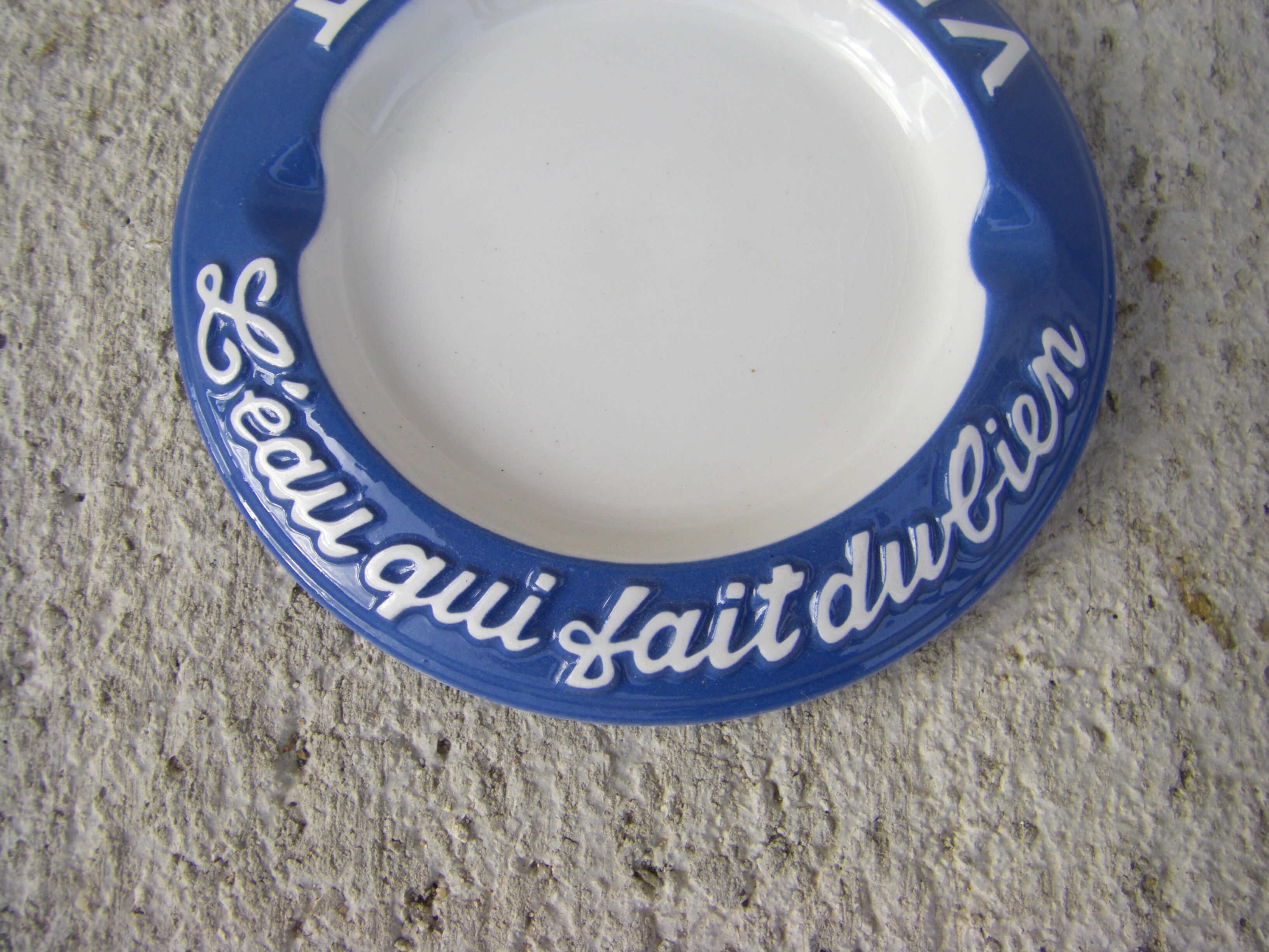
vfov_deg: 37.7
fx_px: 1393
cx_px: 634
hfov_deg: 49.0
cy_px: 476
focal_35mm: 38
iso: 64
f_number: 3.5
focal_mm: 6.3
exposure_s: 1/60
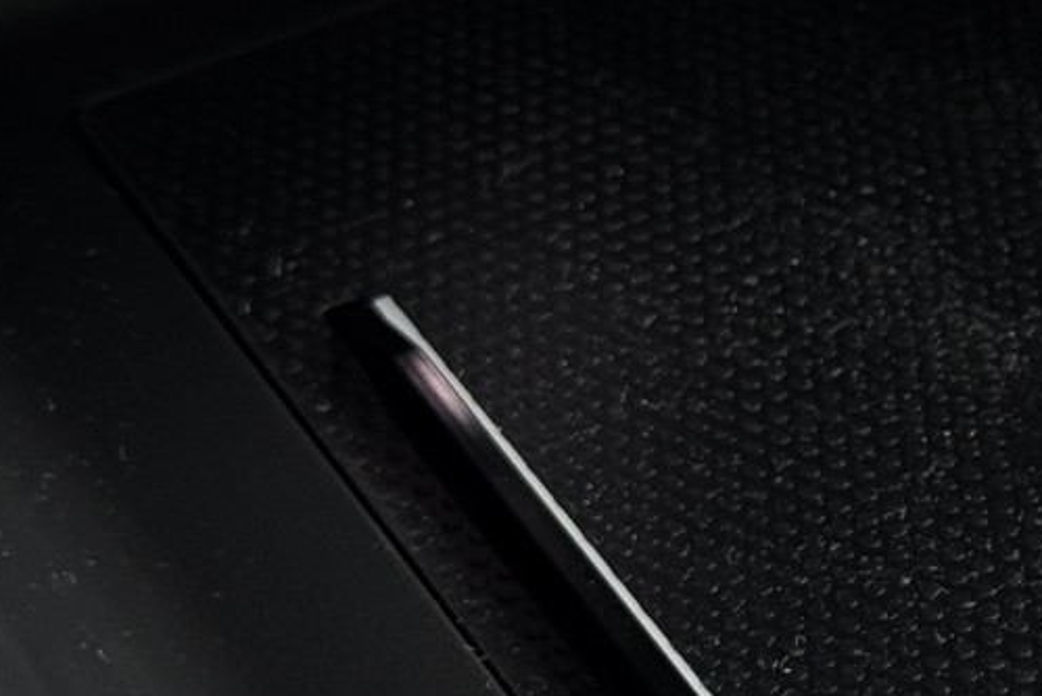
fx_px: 4169
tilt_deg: -43.9
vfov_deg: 9.5
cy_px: 408
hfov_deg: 13.7
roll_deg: -3.3
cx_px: 1355
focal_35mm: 144
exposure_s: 1/60
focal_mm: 6.76
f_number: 1.78
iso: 250
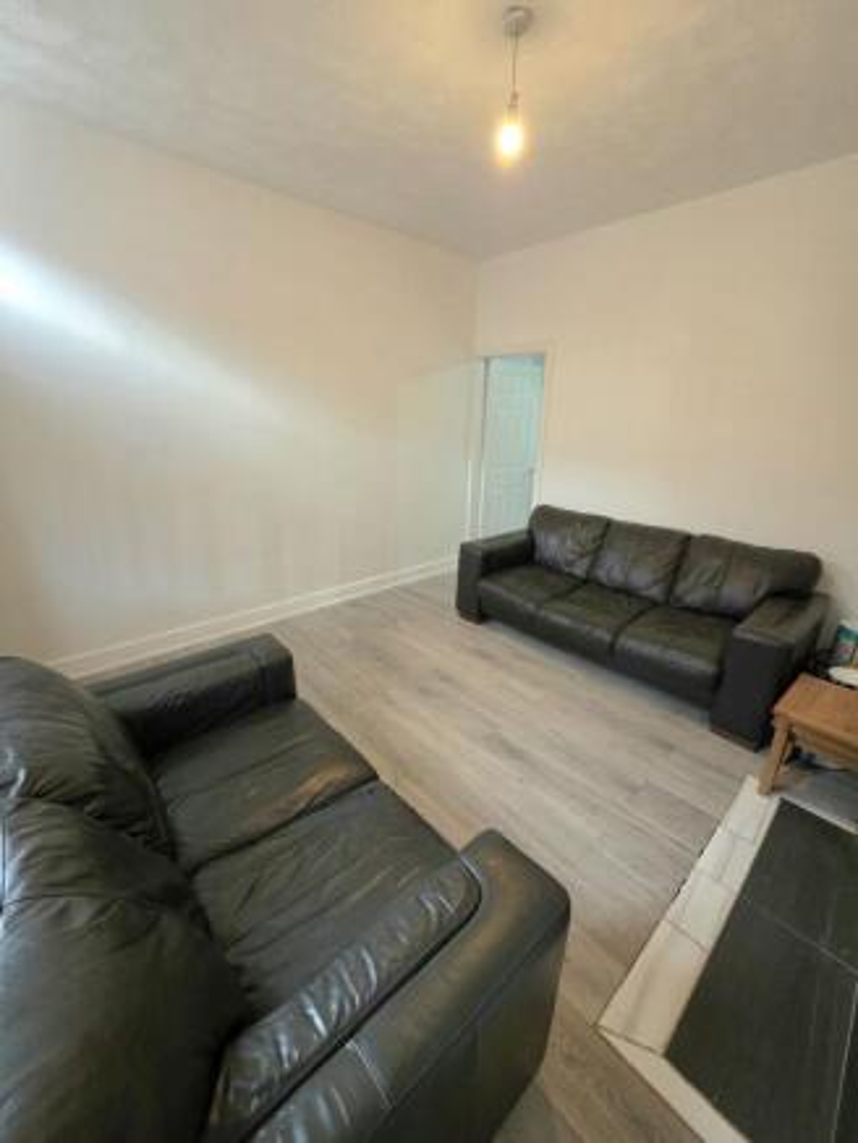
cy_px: 572
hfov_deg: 89.9
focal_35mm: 13
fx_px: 429
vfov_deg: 106.2
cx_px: 429
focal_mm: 2.2
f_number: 1.9
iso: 400
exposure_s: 1/50.3
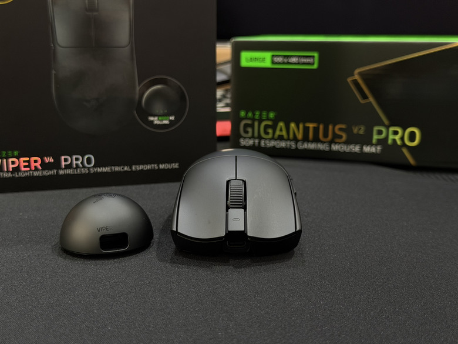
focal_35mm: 37
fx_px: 490
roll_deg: +0.6
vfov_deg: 38.7
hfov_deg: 50.1
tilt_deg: -13.0
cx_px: 229
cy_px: 172
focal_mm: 6.76
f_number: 1.78
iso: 200
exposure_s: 1/40
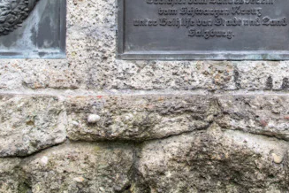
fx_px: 795
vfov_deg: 13.7
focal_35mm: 99
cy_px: 18
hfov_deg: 20.5
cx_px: 206
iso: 450
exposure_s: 1/60
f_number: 4
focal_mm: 18
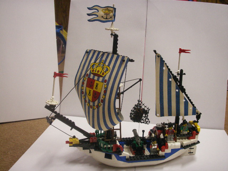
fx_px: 244
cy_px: 86
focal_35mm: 37
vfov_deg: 38.7
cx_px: 114
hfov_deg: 50.1
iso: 160
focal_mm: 7.7
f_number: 3.5
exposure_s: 1/25
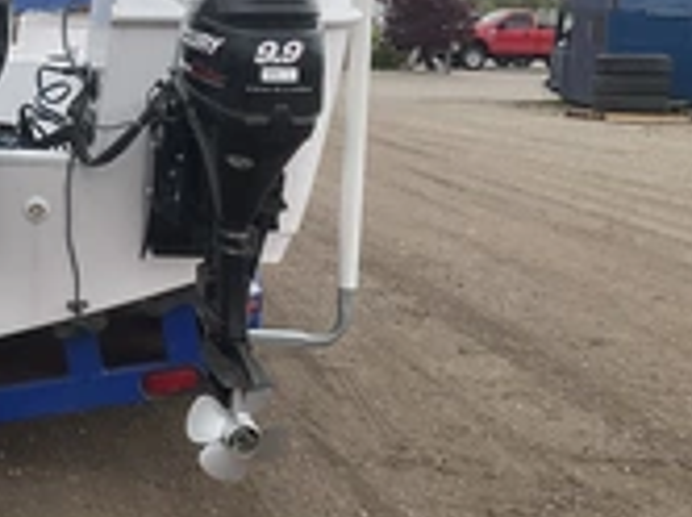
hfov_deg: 26.0
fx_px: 1397
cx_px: -38
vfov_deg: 20.6
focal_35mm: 70
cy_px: 79
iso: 25
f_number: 1.8
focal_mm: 3
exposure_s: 1/1377
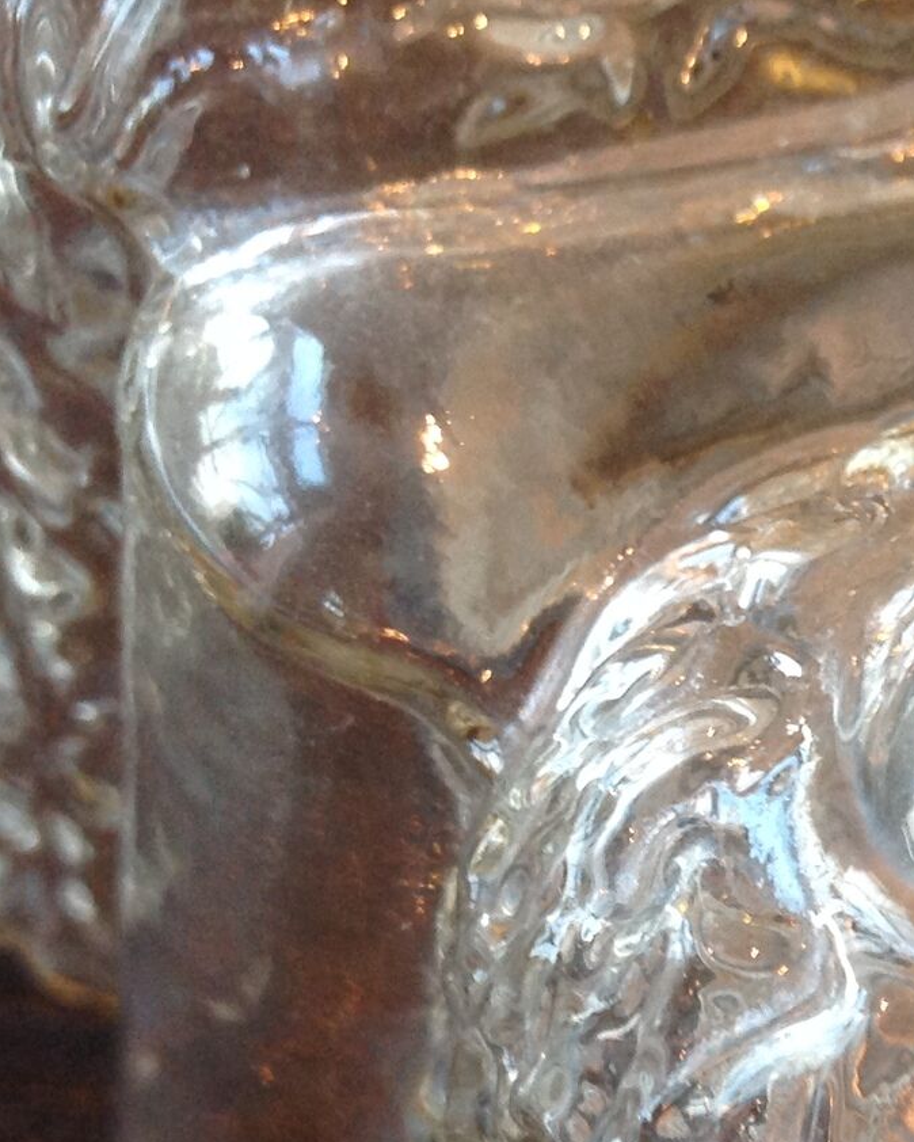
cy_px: 924
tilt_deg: -54.1
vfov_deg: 23.2
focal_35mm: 81
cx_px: 1246
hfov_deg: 17.6
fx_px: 2738
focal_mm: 4.28
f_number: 2.4
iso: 160
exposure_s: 1/15
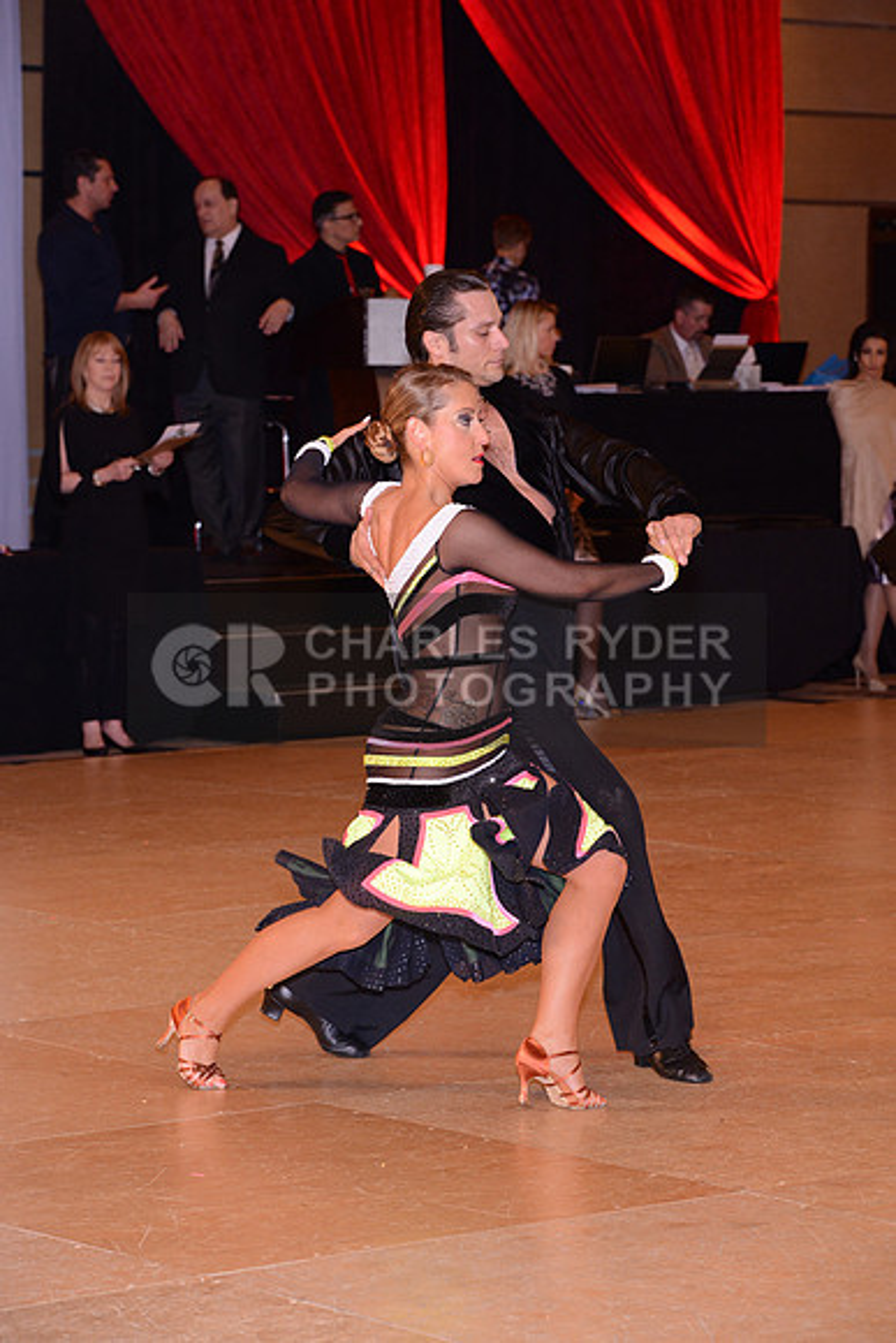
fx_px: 4328
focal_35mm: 116
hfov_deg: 11.8
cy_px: 672
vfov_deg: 17.6
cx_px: 448
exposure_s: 1/250
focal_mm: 116
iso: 1600
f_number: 7.1
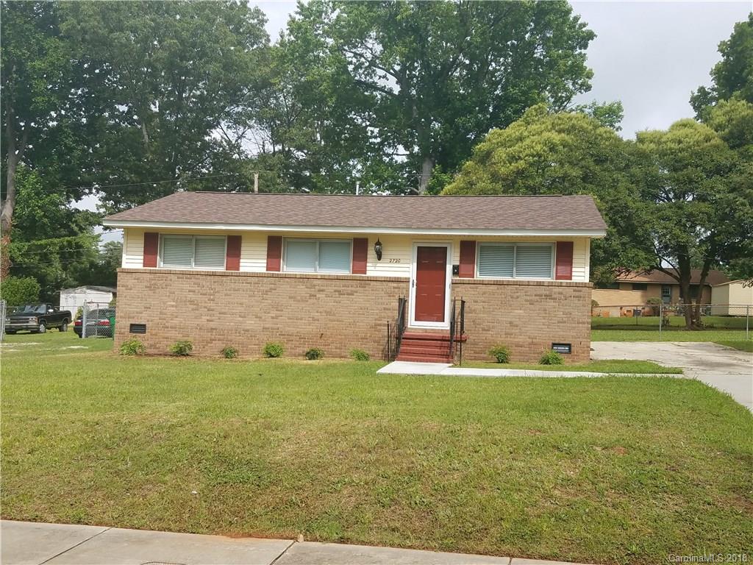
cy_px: 282
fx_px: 566
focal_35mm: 26
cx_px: 376
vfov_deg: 53.1
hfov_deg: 67.3
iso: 40
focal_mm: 4.2
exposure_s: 1/1608
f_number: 1.7
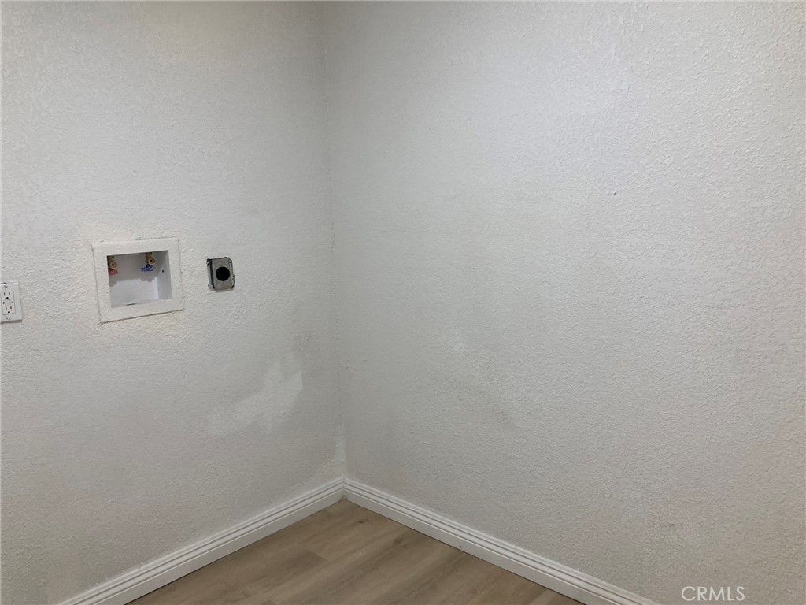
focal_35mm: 28
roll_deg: +1.8
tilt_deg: -9.0
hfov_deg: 63.4
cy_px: 302
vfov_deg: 49.7
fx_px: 652
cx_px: 403
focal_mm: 3.99
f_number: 1.8
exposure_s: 1/60
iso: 64
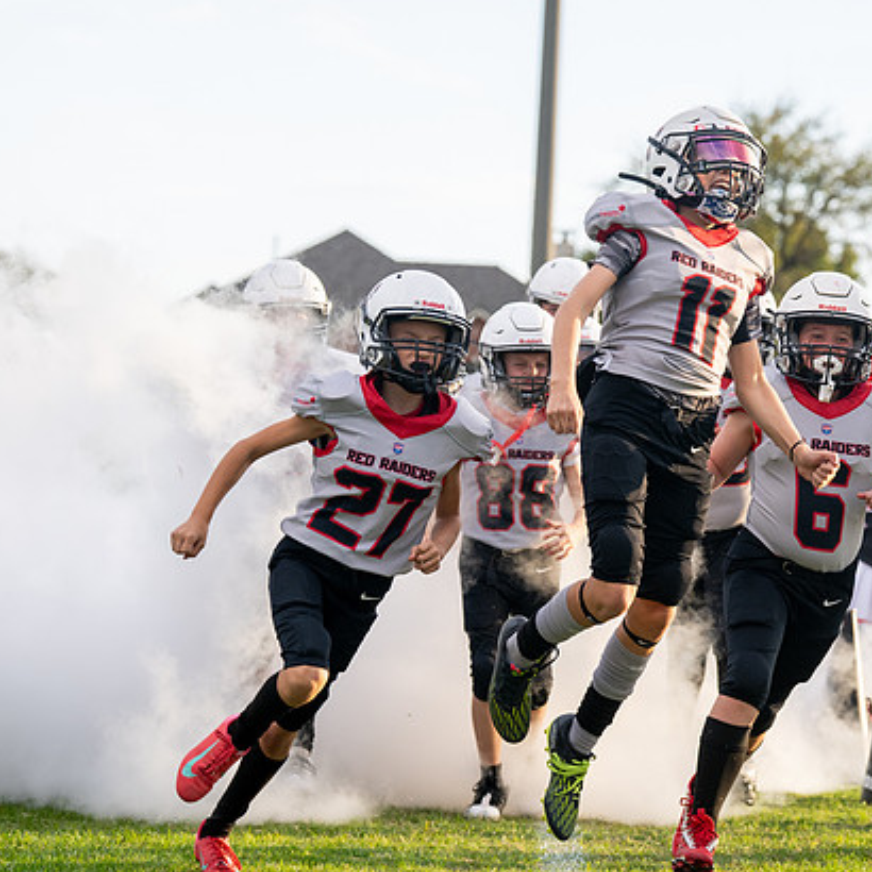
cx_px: 563
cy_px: 430
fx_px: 3477
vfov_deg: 14.3
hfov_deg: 14.3
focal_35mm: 122
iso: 400
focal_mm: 93
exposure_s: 1/1000
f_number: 4
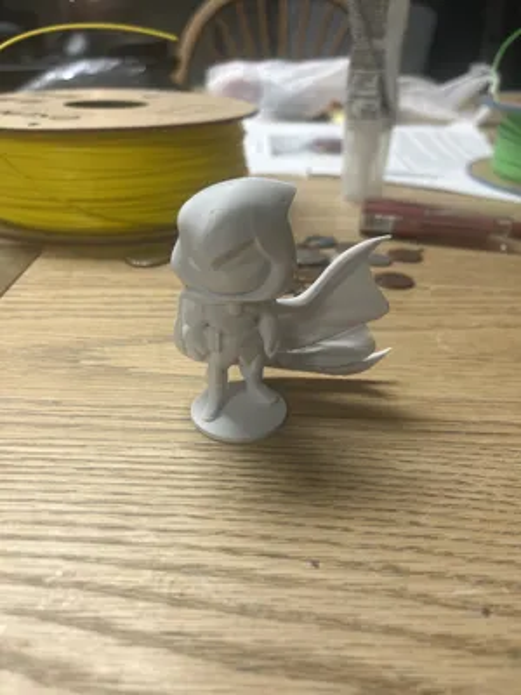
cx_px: 260
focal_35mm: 26
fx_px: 522
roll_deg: -1.7
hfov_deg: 53.1
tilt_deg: -29.8
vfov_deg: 67.3
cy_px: 348
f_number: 1.6
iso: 100
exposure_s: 1/120
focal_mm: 5.1
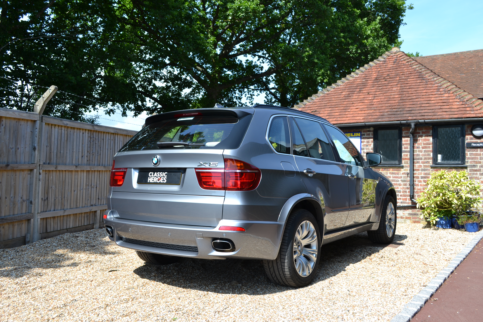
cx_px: 242
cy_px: 161
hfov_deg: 57.2
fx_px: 443
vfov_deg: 40.0
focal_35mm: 33
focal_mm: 22
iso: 100
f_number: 6.3
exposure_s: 1/160
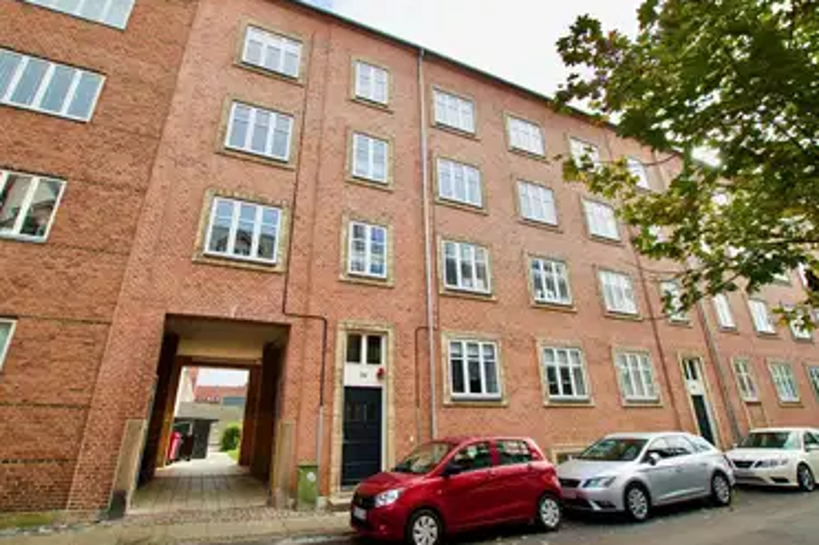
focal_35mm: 17
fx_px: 387
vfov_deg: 70.3
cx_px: 391
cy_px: 252
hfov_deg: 93.2
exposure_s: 1/320
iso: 100
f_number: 5.6
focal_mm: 10
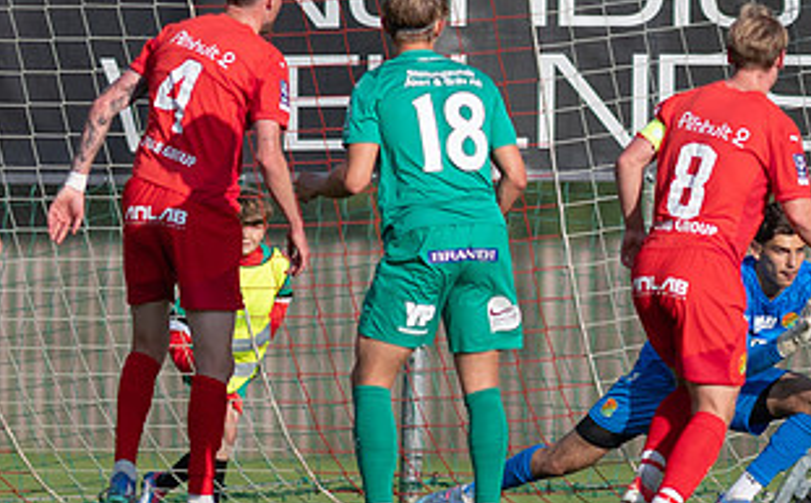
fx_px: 34830
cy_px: 350
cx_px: 695
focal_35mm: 1579
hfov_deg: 1.3
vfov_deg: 0.8
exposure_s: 1/1600
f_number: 3.2
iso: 100
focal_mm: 300
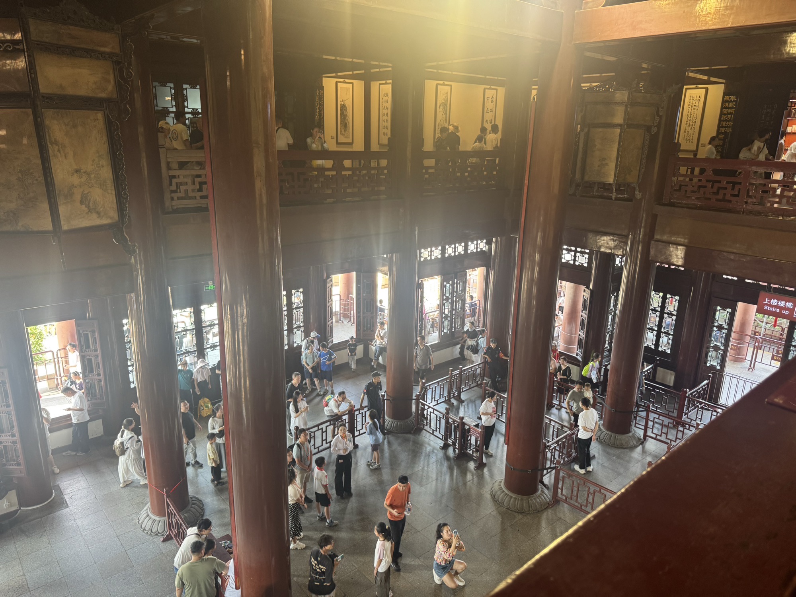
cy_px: 298
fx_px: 552
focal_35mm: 24
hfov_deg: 71.6
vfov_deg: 56.8
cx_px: 398
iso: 160
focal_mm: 6.76
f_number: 1.78
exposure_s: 1/50
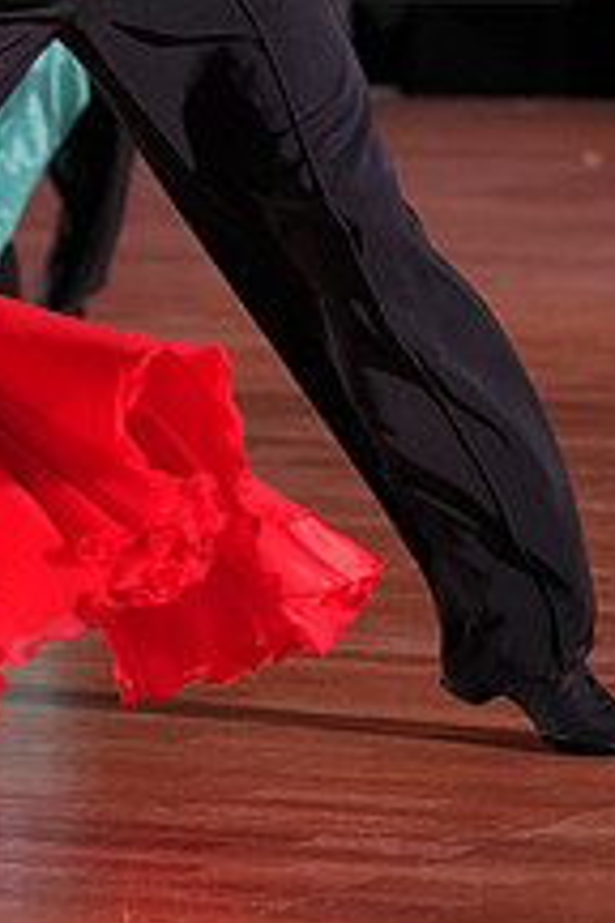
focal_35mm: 287
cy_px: -137
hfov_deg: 4.8
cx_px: -15
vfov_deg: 7.1
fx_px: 7354
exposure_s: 1/500
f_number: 4
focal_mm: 107
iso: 2000
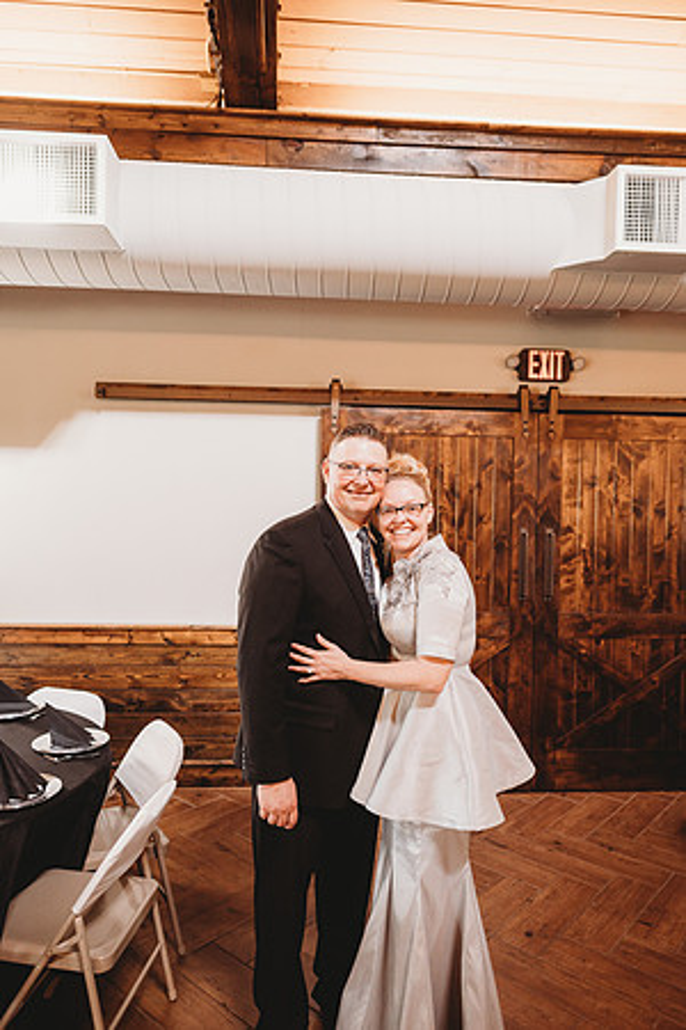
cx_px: 343
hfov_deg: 53.1
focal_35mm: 24
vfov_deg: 73.7
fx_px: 686
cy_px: 515
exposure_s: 1/125
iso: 800
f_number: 2.5
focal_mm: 24
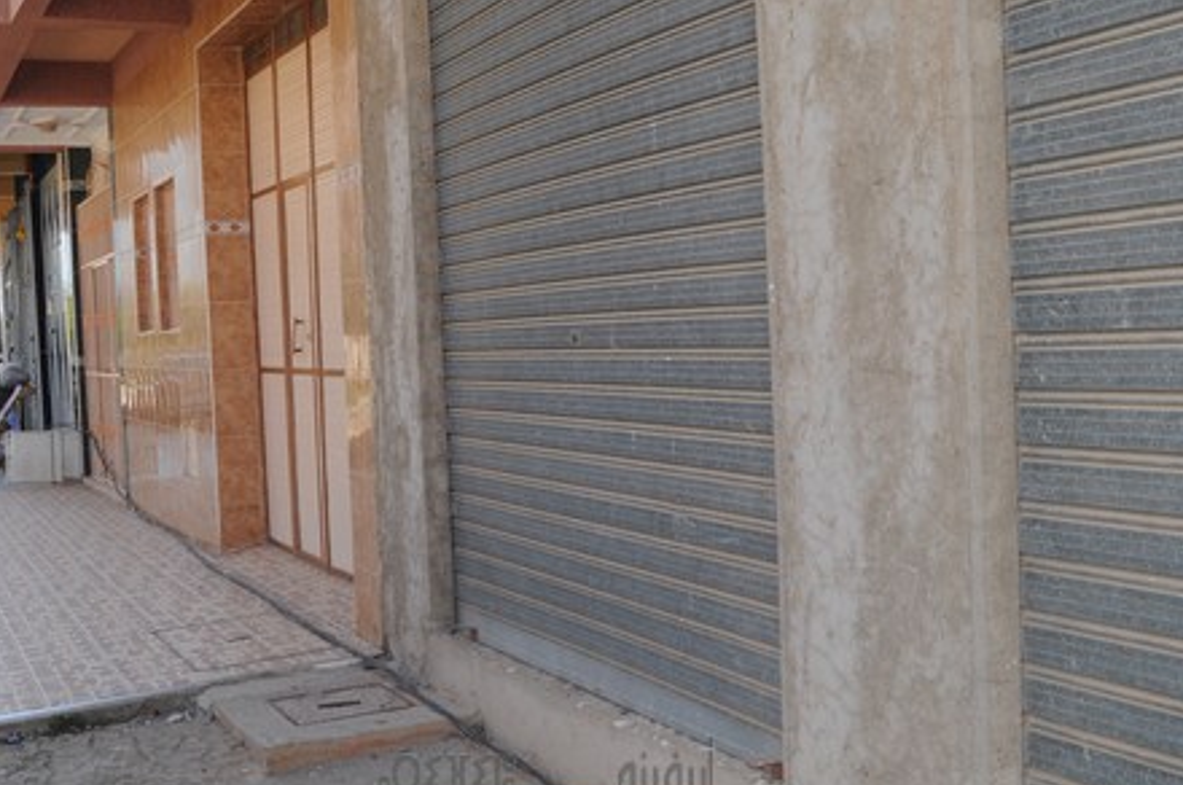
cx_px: 546
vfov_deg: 28.0
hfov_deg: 41.1
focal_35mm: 48
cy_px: 394
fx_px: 1575
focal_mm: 22
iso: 200
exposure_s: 1/200
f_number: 8
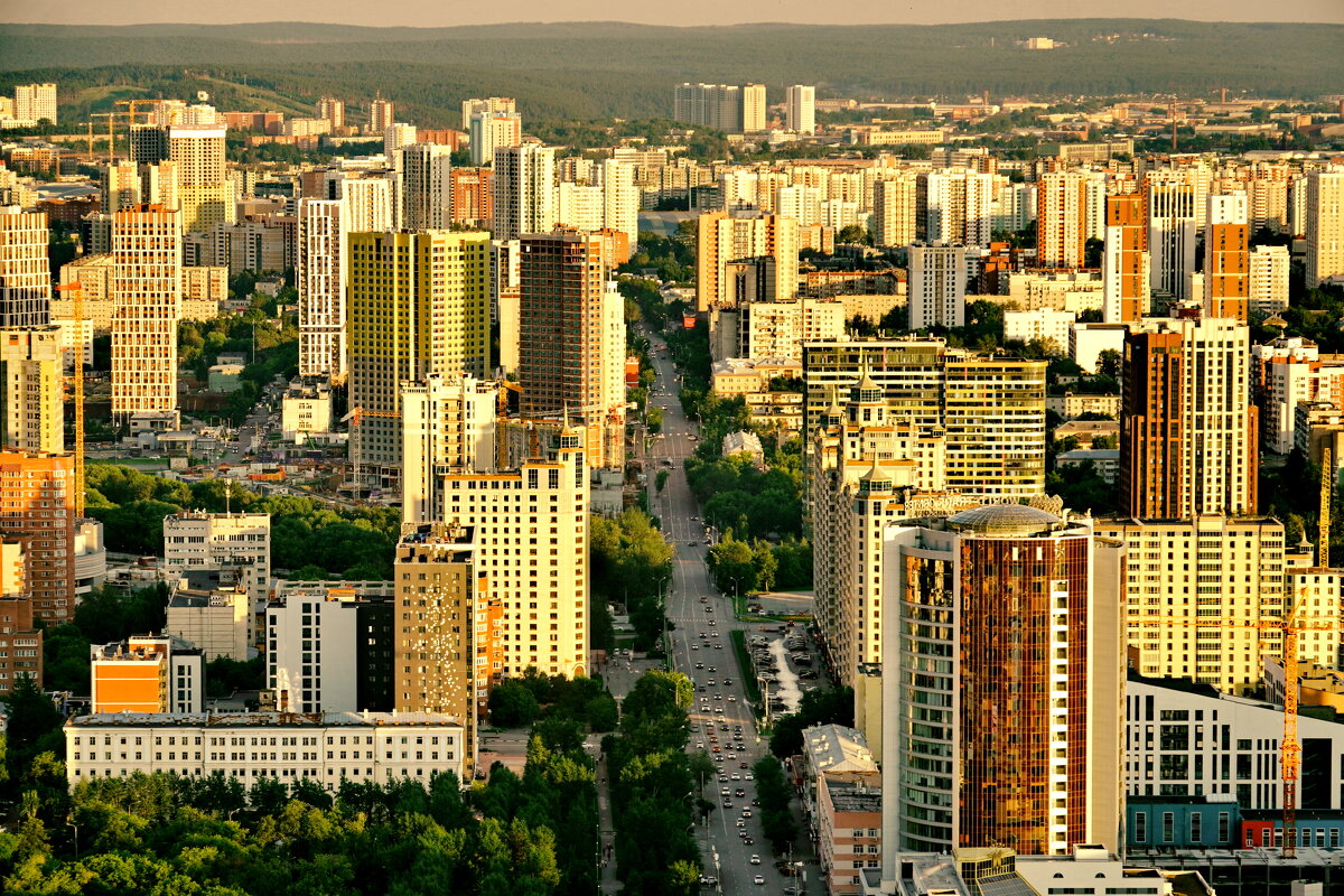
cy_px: 448
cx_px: 672
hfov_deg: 14.9
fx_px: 5152
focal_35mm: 138
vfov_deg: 9.9
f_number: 5.6
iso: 100
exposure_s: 1/200
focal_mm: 92
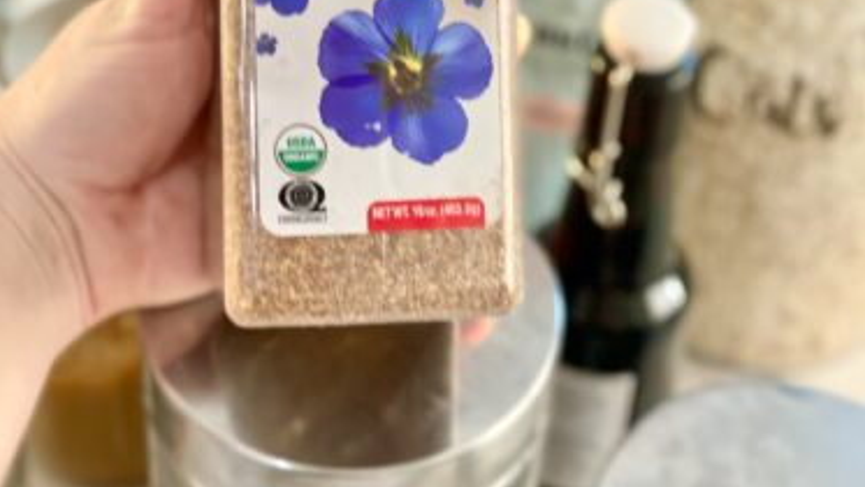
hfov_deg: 27.9
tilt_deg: -38.5
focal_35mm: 76
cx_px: 432
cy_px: -7
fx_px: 1744
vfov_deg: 15.6
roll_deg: -4.8
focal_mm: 6
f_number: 2
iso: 160
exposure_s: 1/61
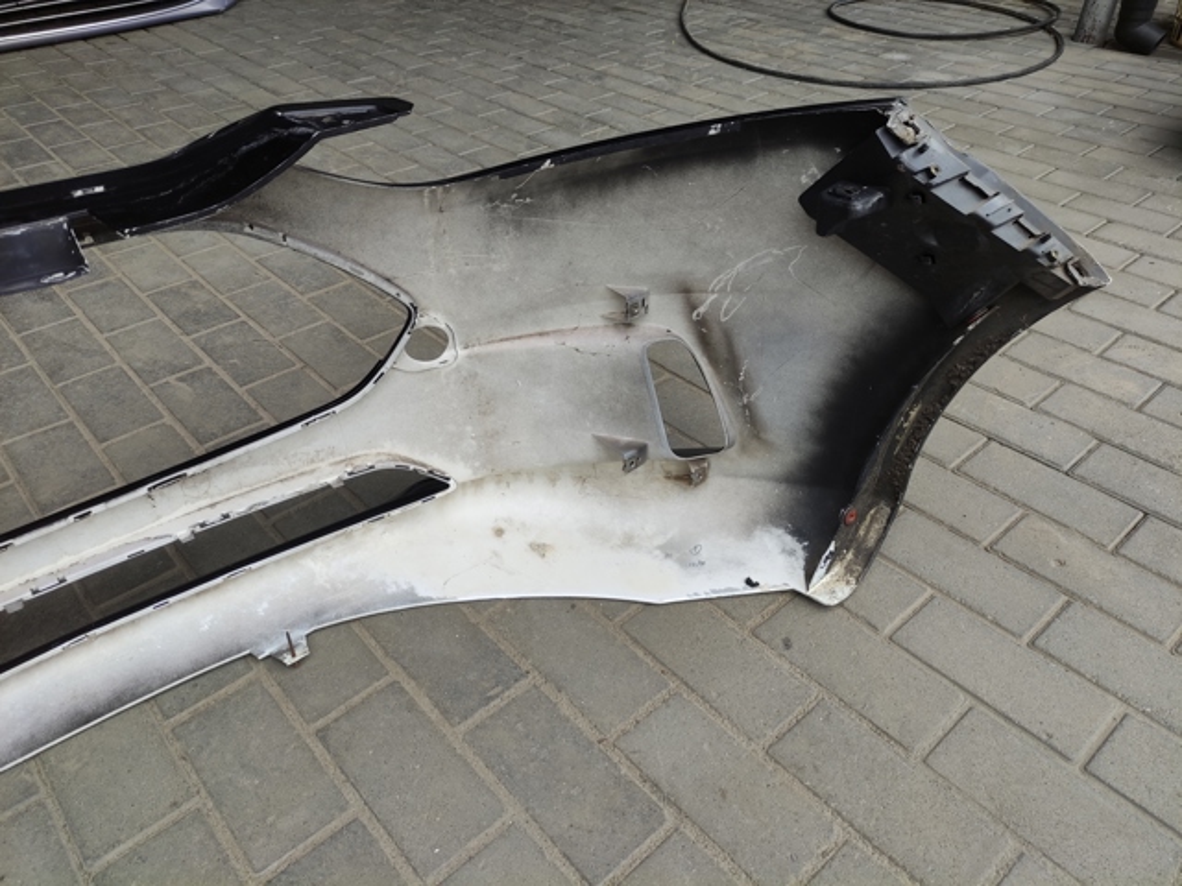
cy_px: 443
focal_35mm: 25
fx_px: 854
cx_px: 591
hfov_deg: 69.4
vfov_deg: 54.9
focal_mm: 5.43
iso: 100
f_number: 1.89
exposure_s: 1/395
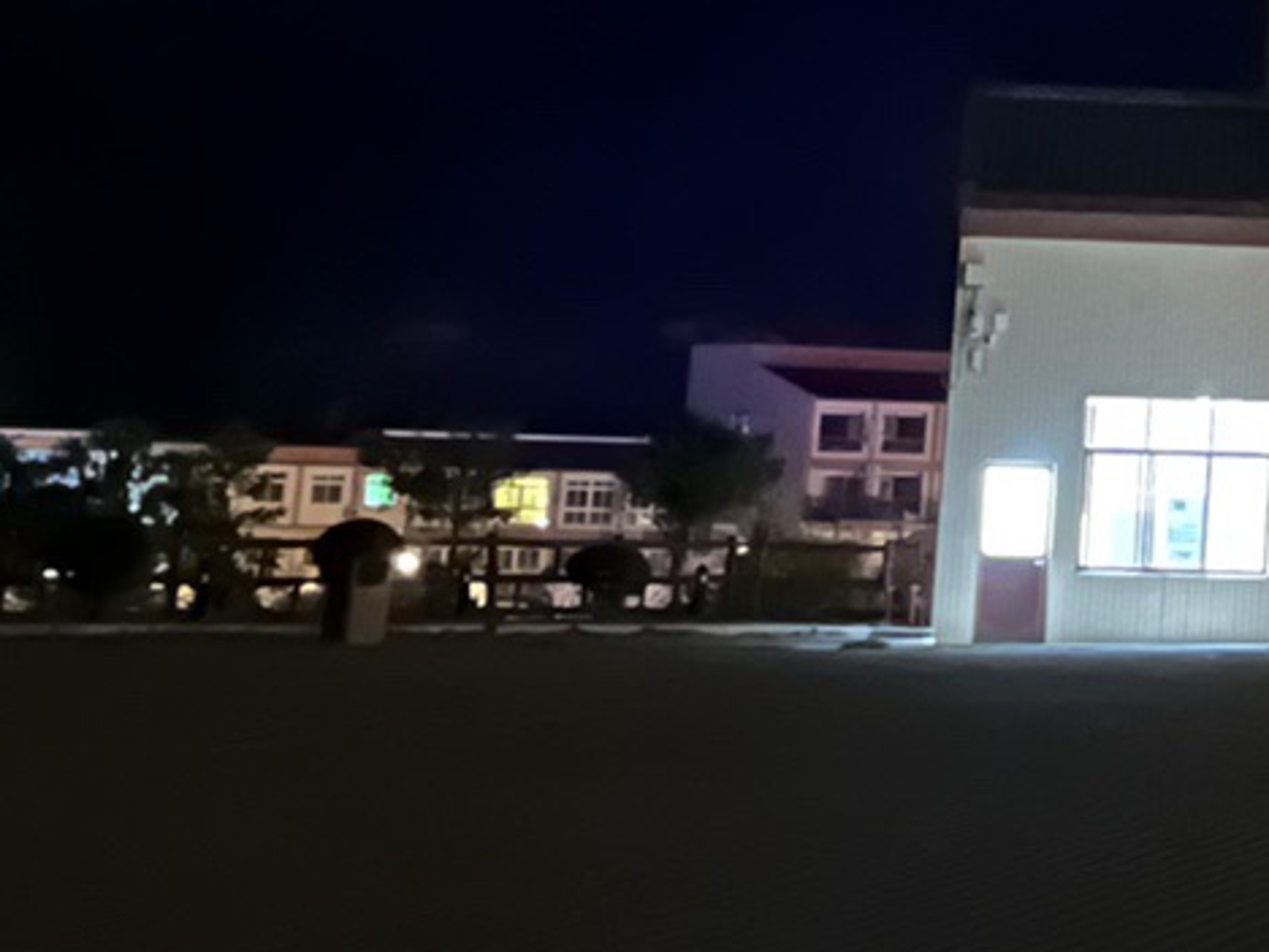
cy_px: -621
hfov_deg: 16.7
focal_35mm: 111
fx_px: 4069
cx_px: 1665
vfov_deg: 12.5
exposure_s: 1/5
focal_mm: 5.1
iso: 10000
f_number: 1.6
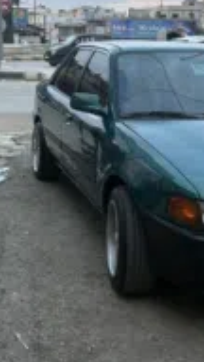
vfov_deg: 34.9
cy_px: 107
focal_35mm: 59
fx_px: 567
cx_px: 100
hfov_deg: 20.4
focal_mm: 5.96
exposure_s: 1/122
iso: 64
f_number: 1.6
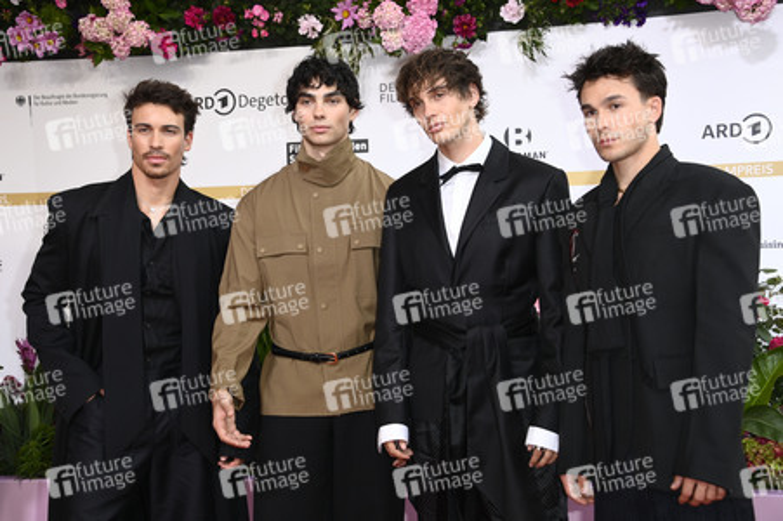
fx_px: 1347
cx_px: 392
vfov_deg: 21.9
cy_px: 260
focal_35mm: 62
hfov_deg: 32.4
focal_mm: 62
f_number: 5.6
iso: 640
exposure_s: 1/250
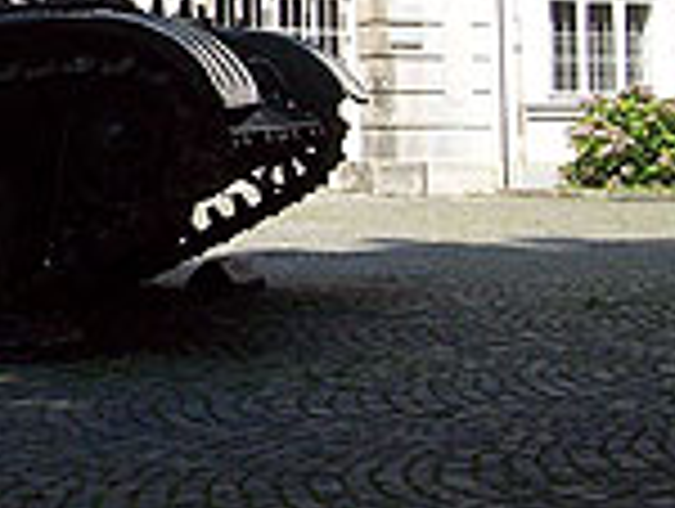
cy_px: -81
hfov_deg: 17.3
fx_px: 2109
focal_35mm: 108
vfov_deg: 13.4
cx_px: -144
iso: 80
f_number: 4.8
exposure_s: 1/376
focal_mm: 6
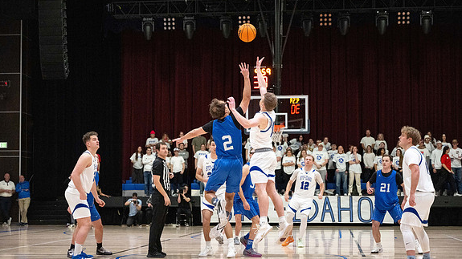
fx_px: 906
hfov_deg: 28.6
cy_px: 153
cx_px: 230
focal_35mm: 74
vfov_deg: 16.3
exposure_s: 1/500
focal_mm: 70
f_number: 4
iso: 8000
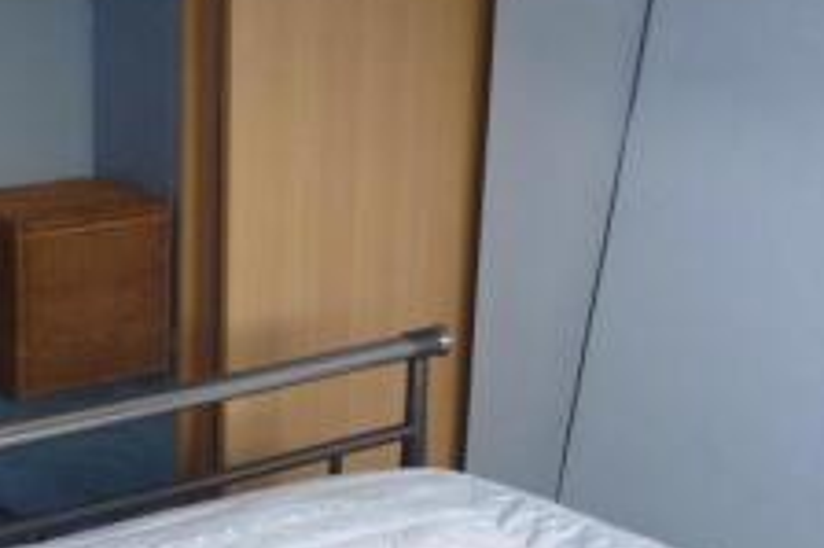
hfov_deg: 26.7
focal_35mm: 73
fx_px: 1670
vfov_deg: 18.6
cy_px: 219
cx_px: 68
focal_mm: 4.4
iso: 320
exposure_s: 1/30
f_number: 3.3
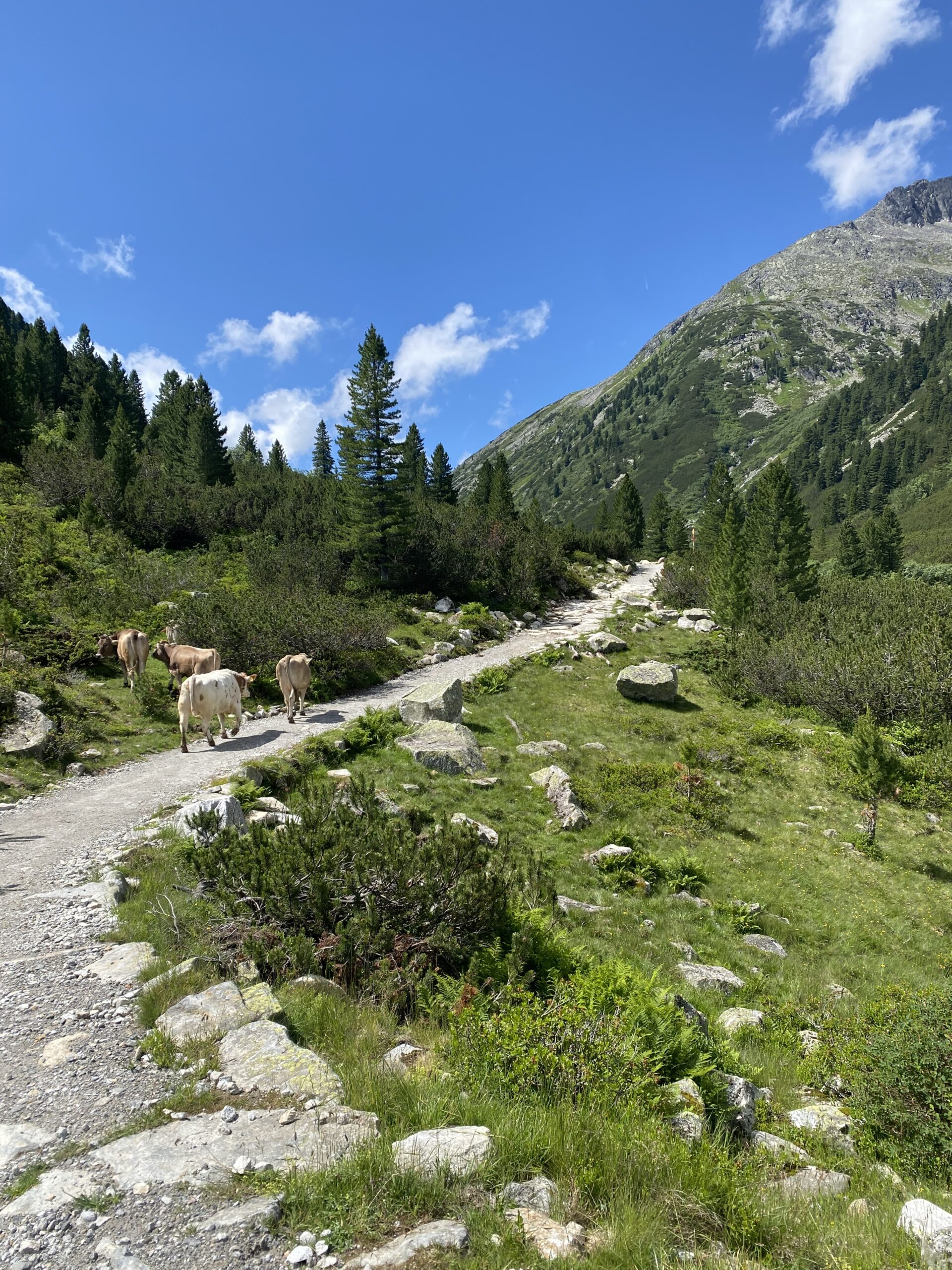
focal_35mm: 26
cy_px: 635
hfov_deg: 53.1
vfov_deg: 67.3
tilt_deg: +0.5
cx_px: 476
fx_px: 953
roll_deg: +0.2
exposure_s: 1/1961
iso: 32
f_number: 1.8
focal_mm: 4.25
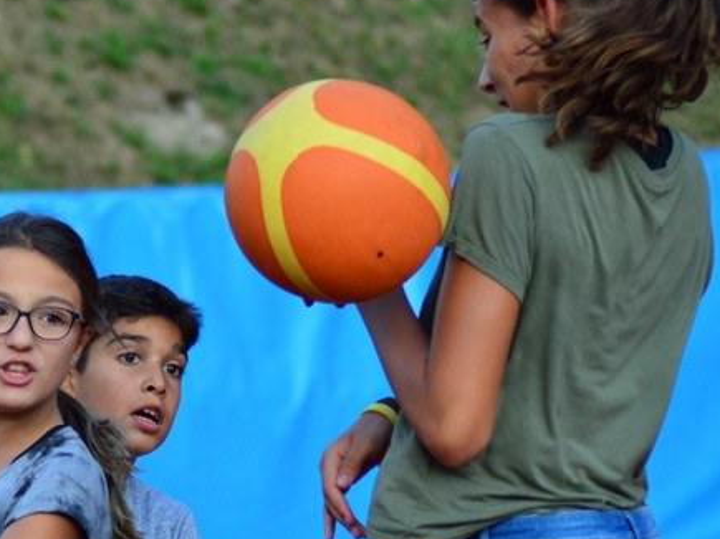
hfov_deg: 5.3
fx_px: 7756
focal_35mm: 373
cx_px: 126
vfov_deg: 4.0
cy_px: 432
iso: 800
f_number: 4
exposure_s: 1/1000
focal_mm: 110
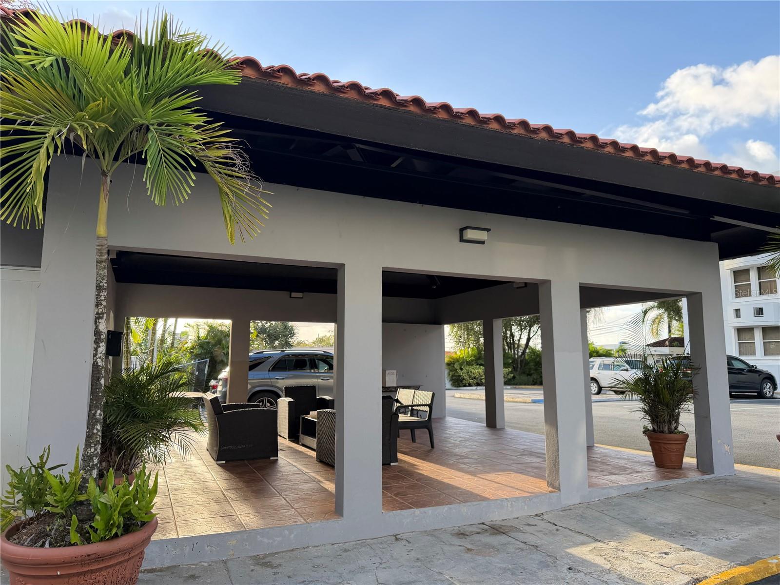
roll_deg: +1.6
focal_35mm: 24
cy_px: 292
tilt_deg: +7.3
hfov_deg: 71.6
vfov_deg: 56.8
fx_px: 541
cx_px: 390
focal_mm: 6.76
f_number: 1.78
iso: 80
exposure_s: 1/643
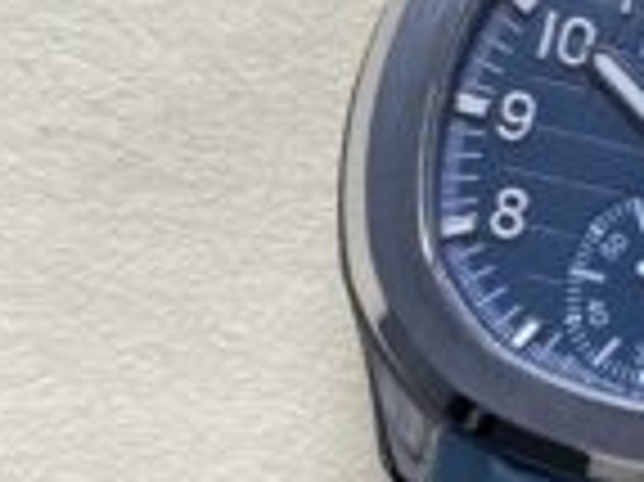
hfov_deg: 17.3
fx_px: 1952
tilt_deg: -62.9
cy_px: 279
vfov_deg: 14.1
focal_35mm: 105
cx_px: 892
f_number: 1.8
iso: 32
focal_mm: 4.25
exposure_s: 1/152
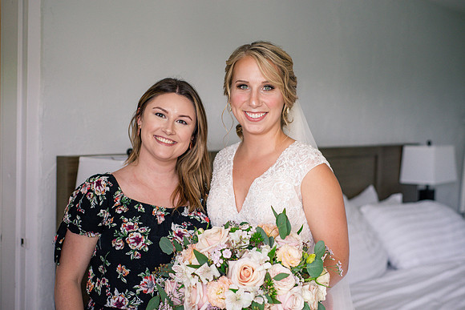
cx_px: 232
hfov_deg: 39.6
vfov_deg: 27.0
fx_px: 646
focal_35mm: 50
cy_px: 155
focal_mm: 50
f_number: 2.8
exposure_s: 1/250
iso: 640
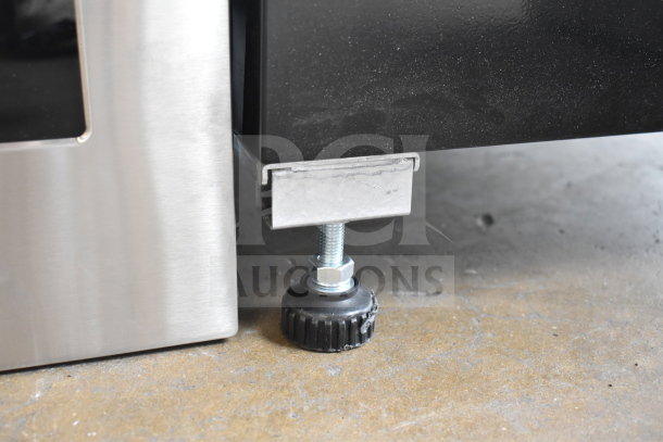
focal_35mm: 46
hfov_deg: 42.3
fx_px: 857
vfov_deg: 29.0
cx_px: 332
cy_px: 221
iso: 2000
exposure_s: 1/50
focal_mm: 31
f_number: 4.2
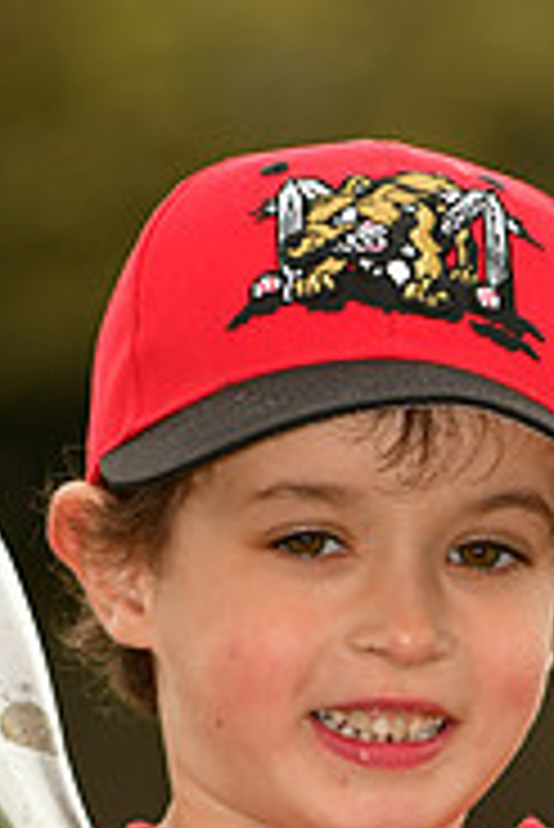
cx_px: 345
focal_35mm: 827
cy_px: 1143
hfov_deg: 1.7
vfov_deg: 2.5
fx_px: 19043
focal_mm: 175
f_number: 5
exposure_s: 1/500
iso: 200
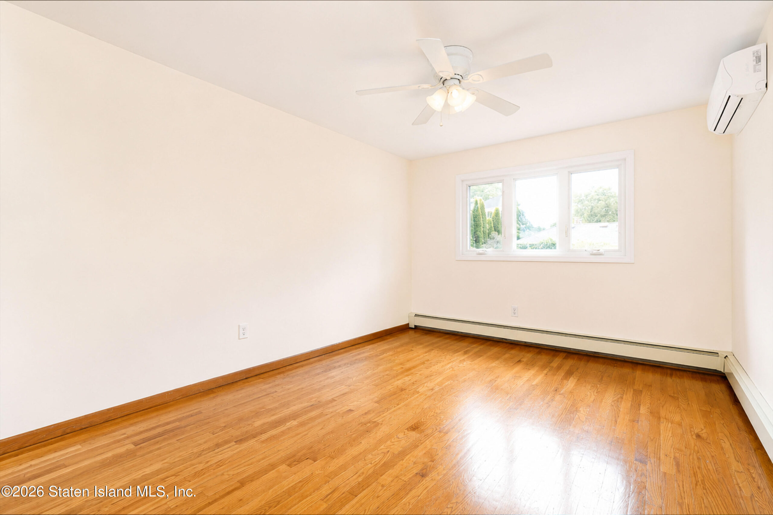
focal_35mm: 16
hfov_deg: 96.7
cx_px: 386
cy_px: 258
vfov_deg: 73.8
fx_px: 344
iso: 64
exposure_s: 1/10
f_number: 4
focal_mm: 16
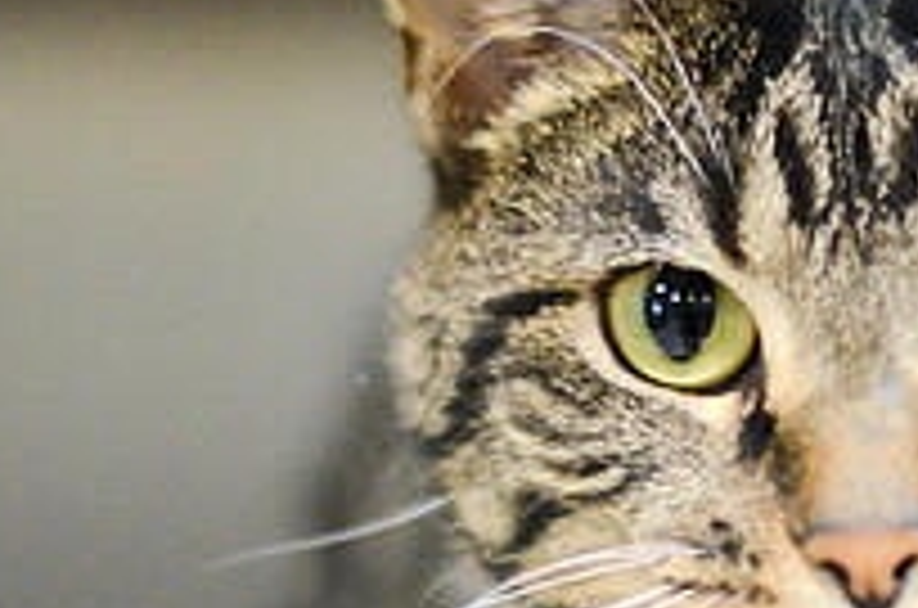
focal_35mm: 213
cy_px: 626
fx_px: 5419
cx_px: 896
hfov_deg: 9.6
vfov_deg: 6.4
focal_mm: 50
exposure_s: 1/400
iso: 2500
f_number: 1.6
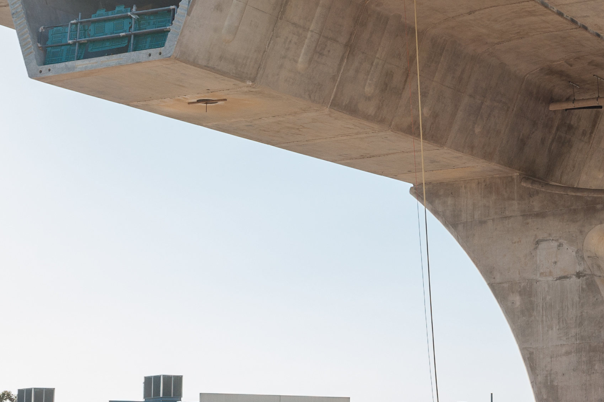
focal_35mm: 80
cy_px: 153
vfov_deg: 17.0
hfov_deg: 24.2
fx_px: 1342
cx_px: 605
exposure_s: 1/640
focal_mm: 32
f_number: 6.3
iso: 320
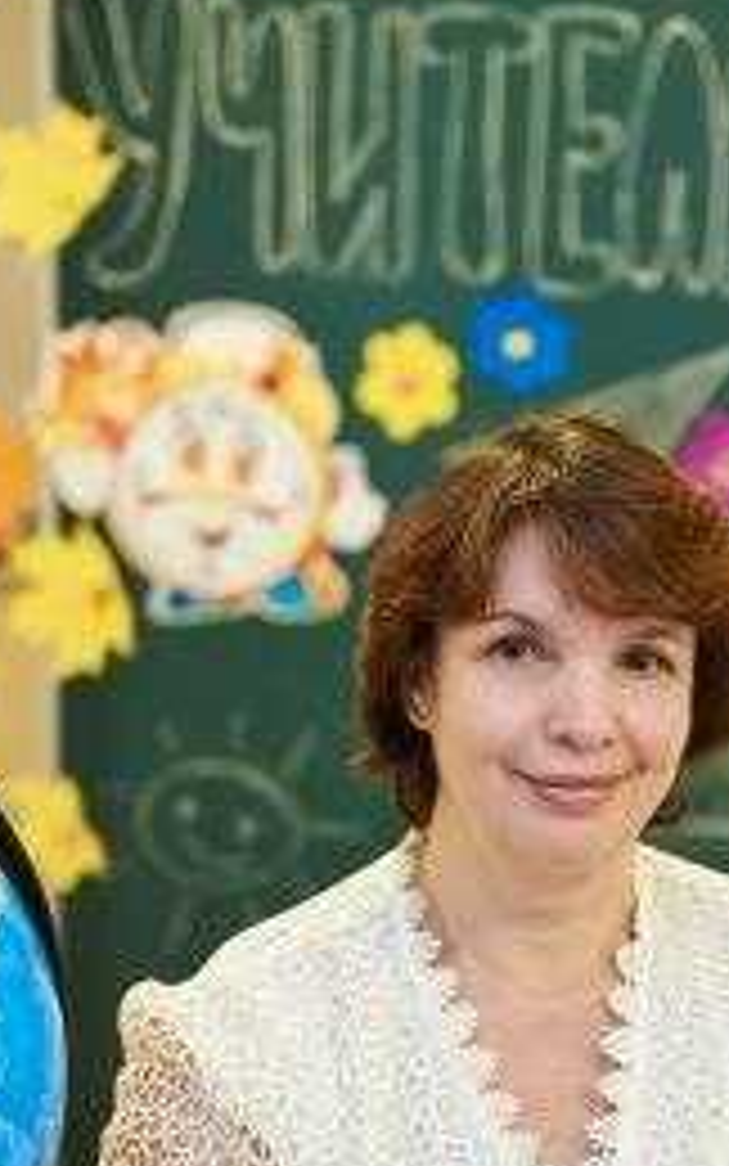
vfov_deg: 19.5
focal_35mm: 106
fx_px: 3368
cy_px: 878
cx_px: 610
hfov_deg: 12.3
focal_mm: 60
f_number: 2.8
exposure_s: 1/200
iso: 400
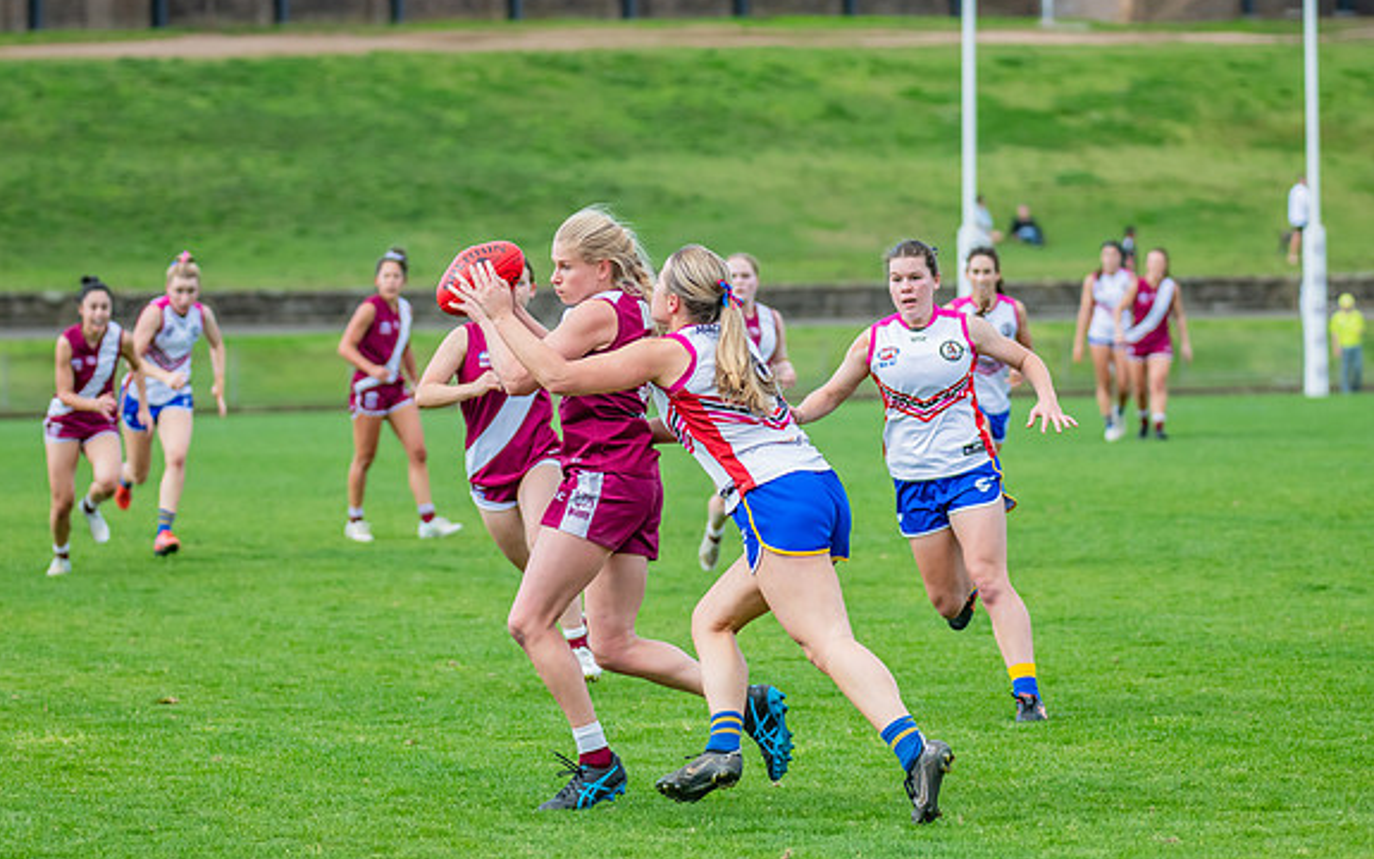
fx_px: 7527
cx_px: 669
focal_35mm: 201
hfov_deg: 10.4
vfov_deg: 6.5
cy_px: 402
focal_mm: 170
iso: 800
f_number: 5
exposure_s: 1/1600
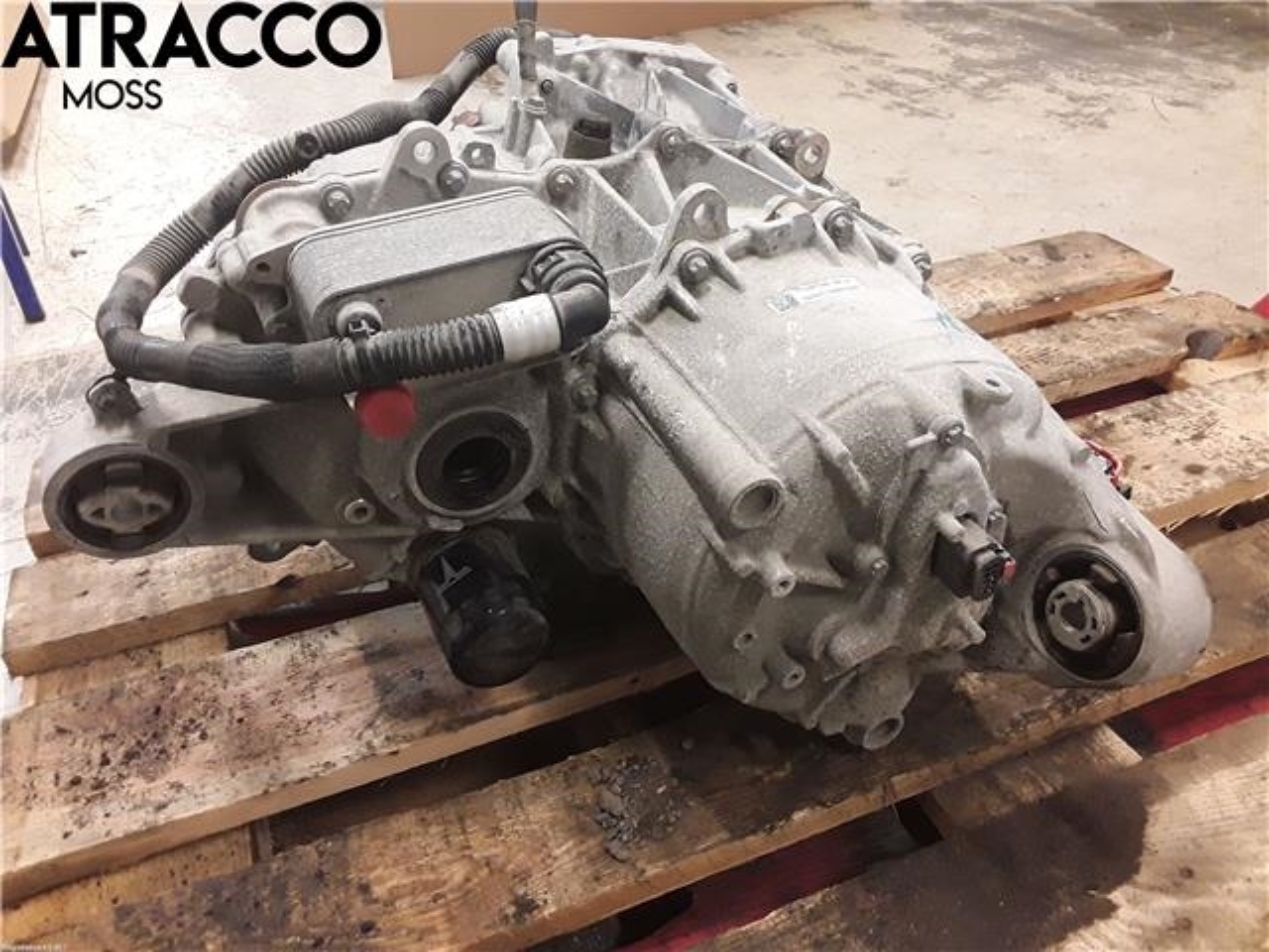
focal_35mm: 28
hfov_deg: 63.4
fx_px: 1026
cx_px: 634
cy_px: 476
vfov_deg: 49.7
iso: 160
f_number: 1.9
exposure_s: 1/50
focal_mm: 2.91
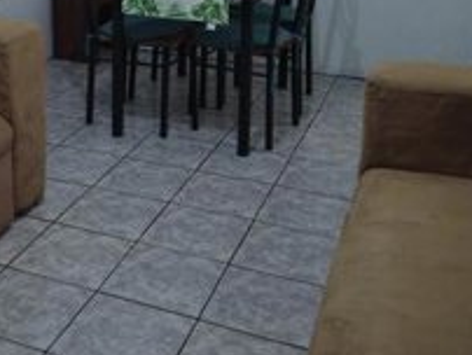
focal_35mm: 47
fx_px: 642
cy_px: -42
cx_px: 96
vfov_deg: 28.0
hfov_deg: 38.9
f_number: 1.8
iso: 200
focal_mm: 3.2
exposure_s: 1/10
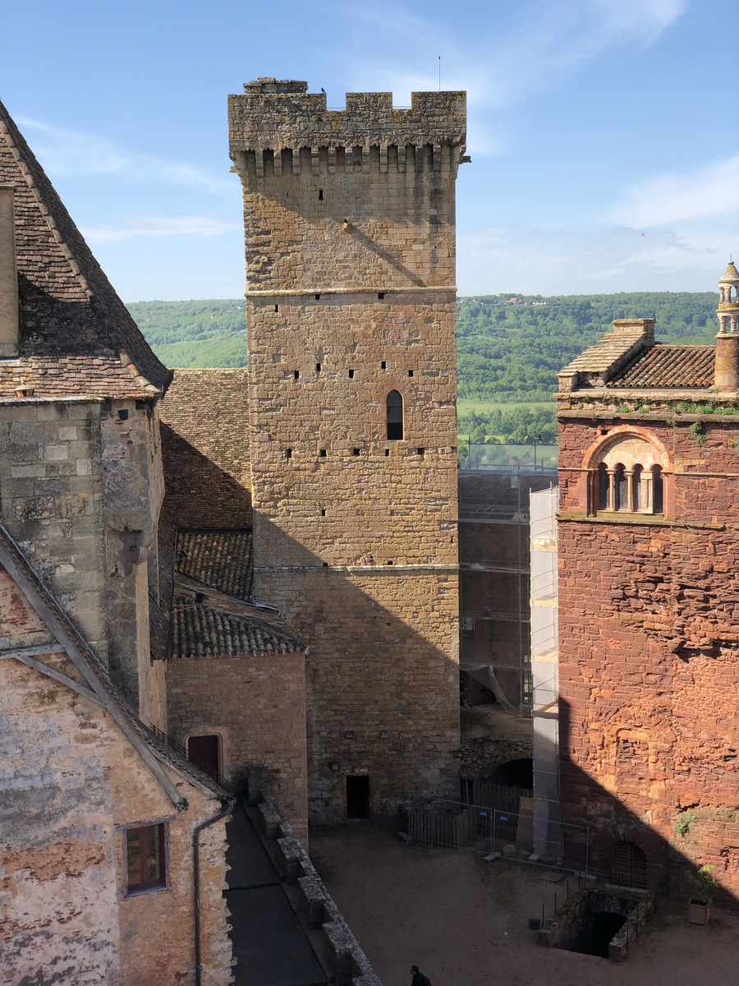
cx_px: 370
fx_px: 1480
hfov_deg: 28.0
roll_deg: +1.2
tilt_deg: -5.2
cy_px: 493
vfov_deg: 36.8
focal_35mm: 52
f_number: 2.4
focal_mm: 6
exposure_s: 1/571
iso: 16
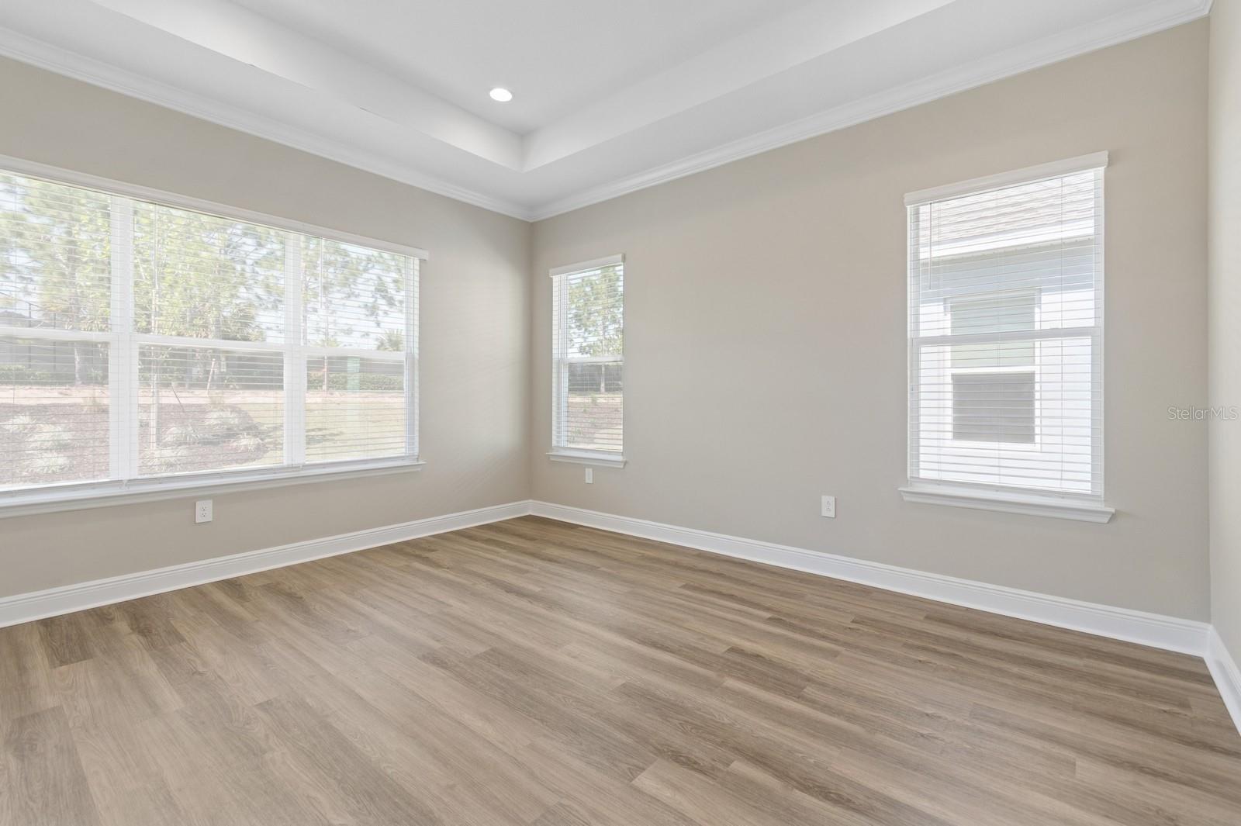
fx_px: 517
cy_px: 413
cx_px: 620
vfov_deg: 77.3
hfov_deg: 100.4
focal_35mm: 15
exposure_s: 1/25
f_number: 9
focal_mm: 10
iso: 200
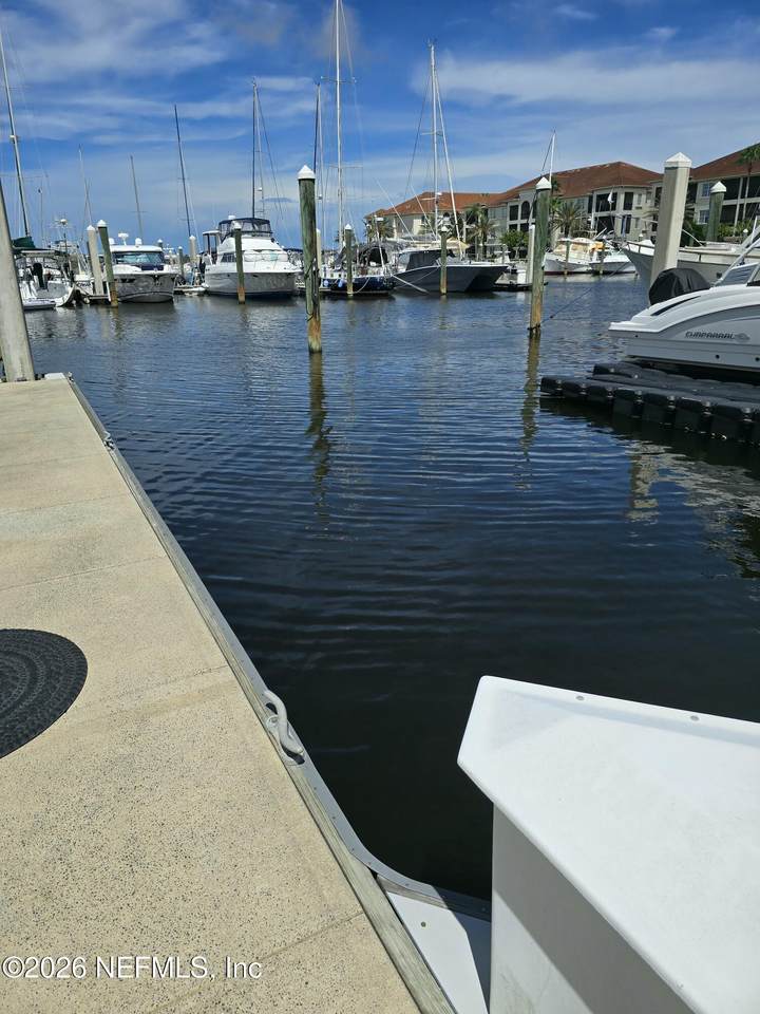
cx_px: 380
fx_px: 673
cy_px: 507
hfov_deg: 58.9
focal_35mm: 23
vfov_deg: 73.9
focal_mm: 6.3
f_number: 1.7
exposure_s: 1/1525
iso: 12
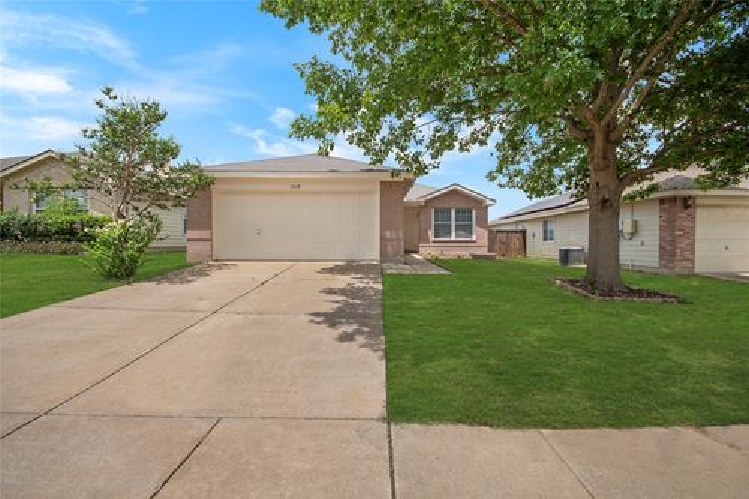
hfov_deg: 100.4
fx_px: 312
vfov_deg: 77.3
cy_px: 250
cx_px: 374
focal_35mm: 15
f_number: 8
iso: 100
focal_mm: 10
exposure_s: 1/400
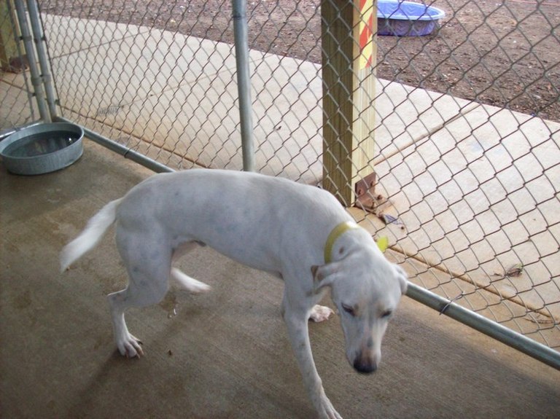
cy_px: 210
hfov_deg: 51.4
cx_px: 280
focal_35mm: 36
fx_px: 582
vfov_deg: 39.6
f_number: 2.7
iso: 200
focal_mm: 6
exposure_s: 1/108
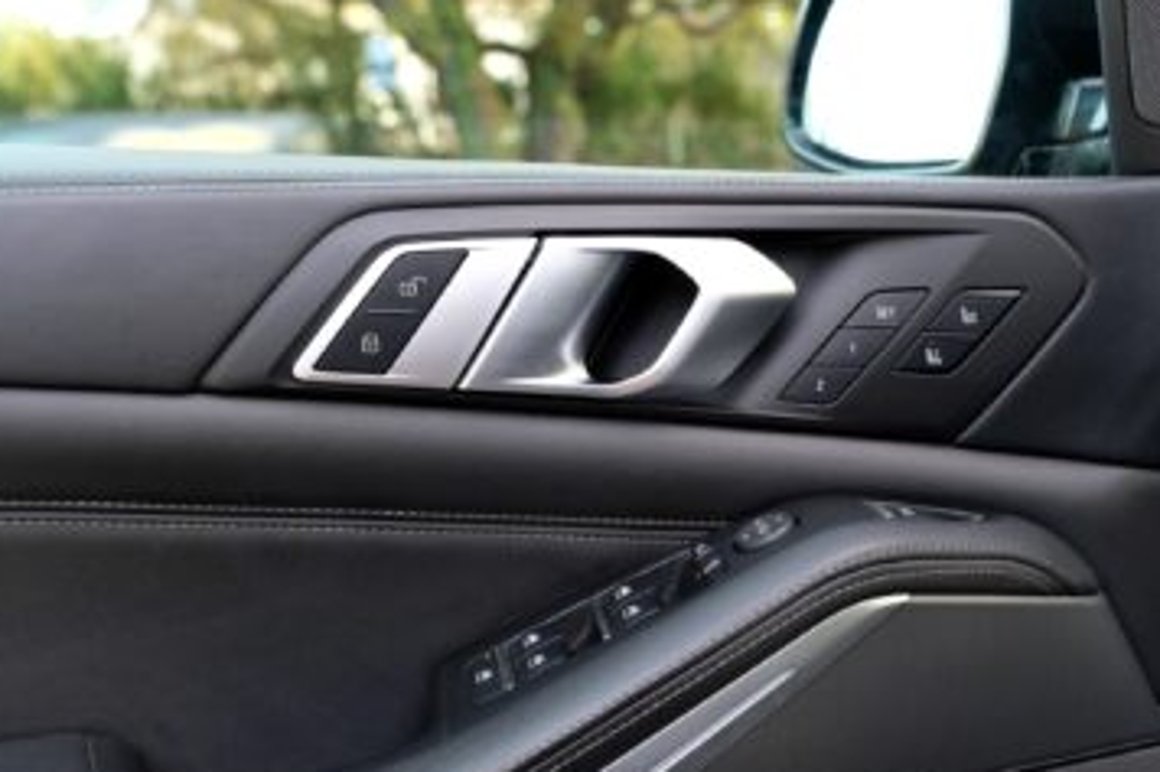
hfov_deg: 45.1
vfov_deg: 31.0
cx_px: 710
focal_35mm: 43
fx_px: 1385
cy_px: 476
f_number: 4
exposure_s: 1/60
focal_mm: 22.7
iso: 1250
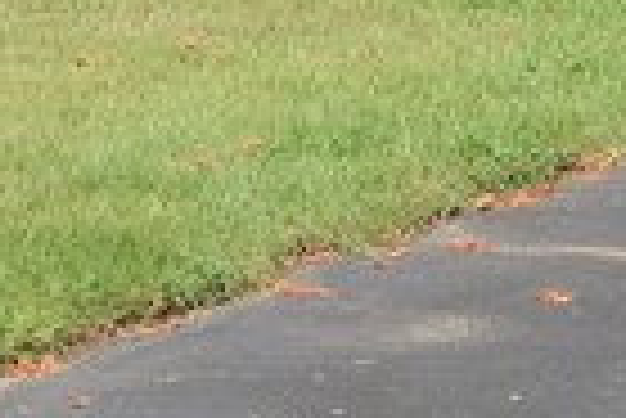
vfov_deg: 4.2
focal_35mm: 304
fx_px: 5292
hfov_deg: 6.8
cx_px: 207
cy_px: -1187
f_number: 13
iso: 100
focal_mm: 26
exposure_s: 1/200
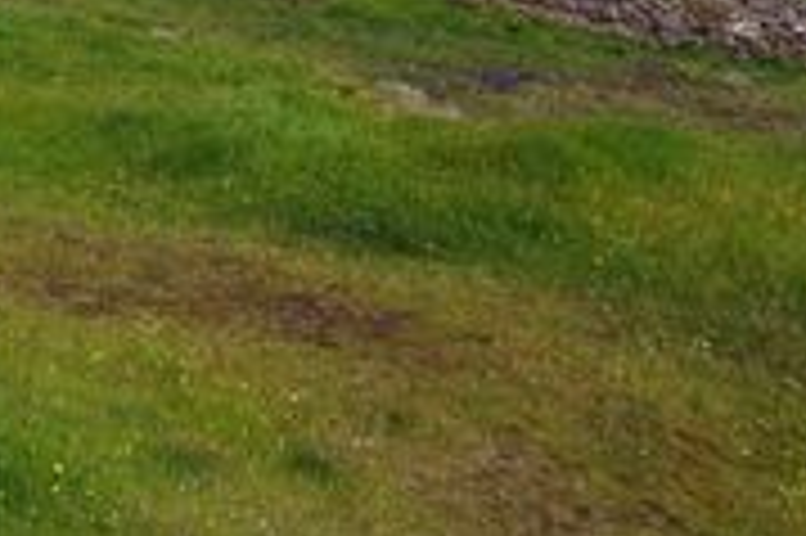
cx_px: -1265
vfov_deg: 7.6
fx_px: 3624
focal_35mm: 162
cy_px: -962
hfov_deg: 10.5
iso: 400
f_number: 6.3
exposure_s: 1/400
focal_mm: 29
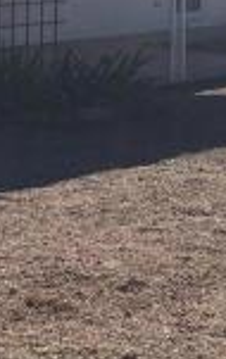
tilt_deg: -5.3
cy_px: -50
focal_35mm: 156
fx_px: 1530
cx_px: -52
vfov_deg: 13.1
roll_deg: -3.6
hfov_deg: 8.4
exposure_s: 1/1709
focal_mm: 4.15
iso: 25
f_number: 2.2
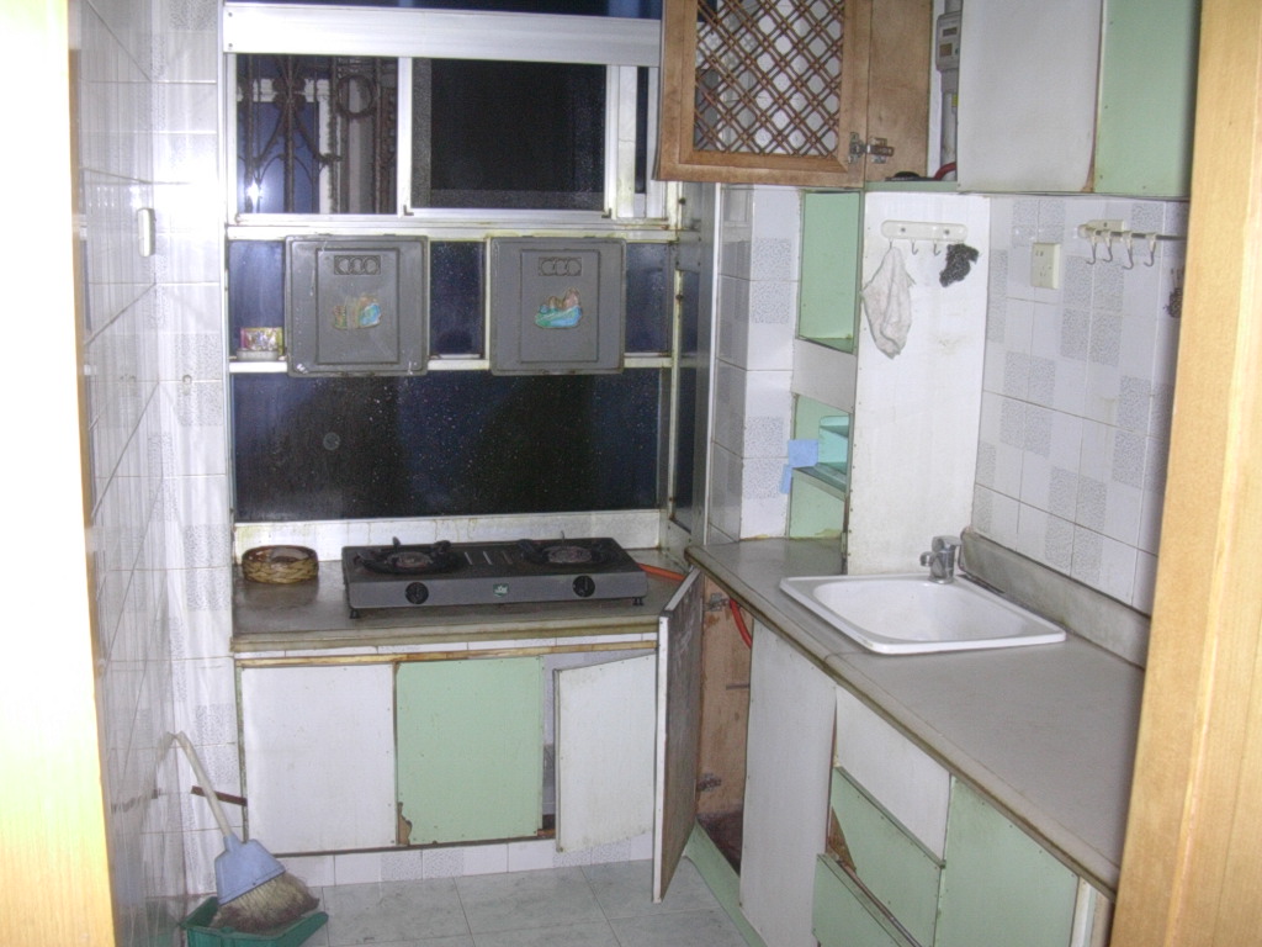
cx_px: 631
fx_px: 1349
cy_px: 474
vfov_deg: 38.7
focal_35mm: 37
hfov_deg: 50.1
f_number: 2.7
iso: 70
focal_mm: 5.6
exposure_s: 1/64
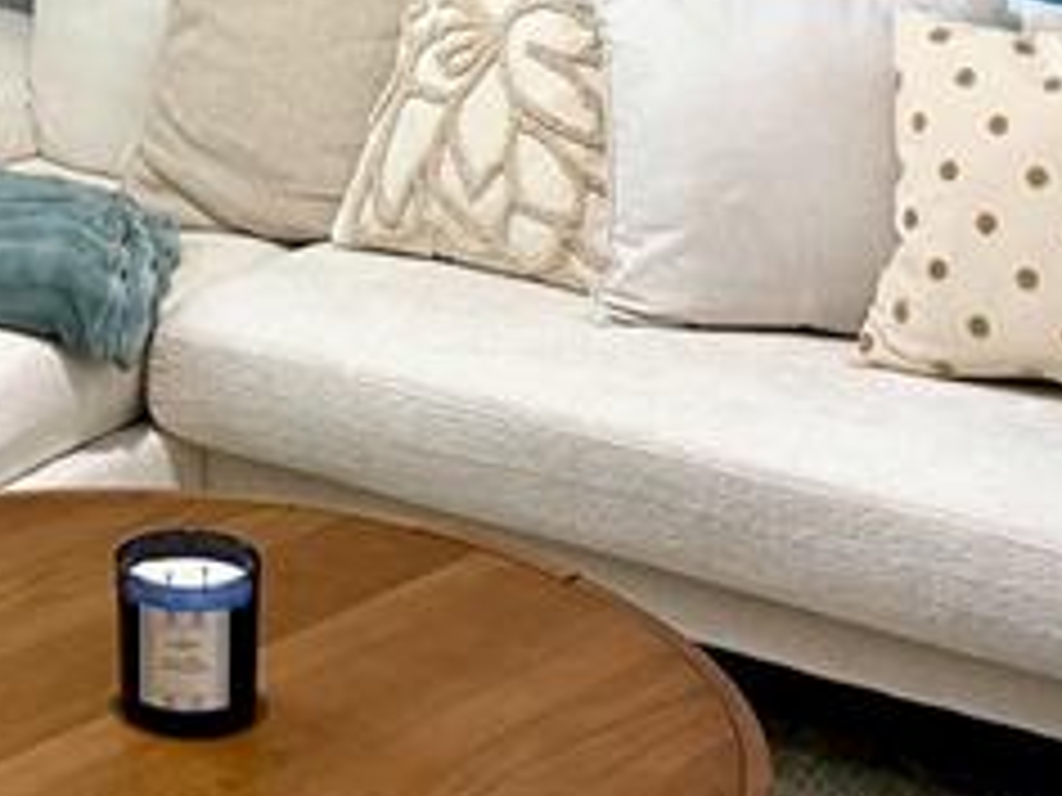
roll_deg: -0.7
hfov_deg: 18.5
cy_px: -468
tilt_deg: -3.3
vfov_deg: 13.3
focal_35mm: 104
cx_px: 36
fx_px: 3191
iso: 200
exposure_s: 1/105
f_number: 1.78
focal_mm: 6.76
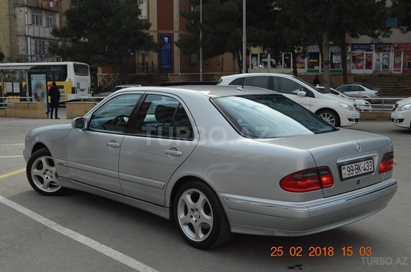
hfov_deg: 41.2
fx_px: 547
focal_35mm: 48
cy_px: 136
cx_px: 206
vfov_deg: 27.9
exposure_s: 1/250
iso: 160
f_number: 8
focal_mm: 32
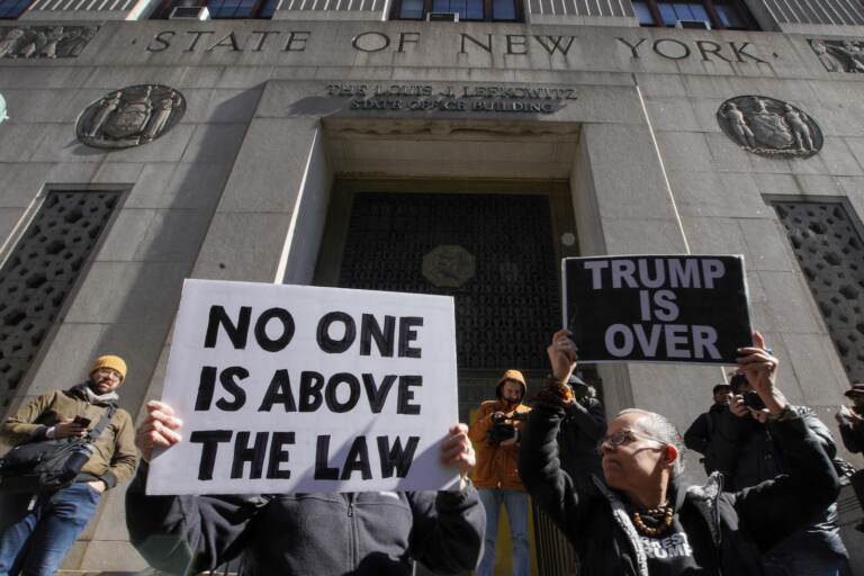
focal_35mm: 16
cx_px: 432
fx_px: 384
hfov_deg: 96.7
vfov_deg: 73.7
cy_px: 288
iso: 400
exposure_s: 1/80
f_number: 22
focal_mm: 16
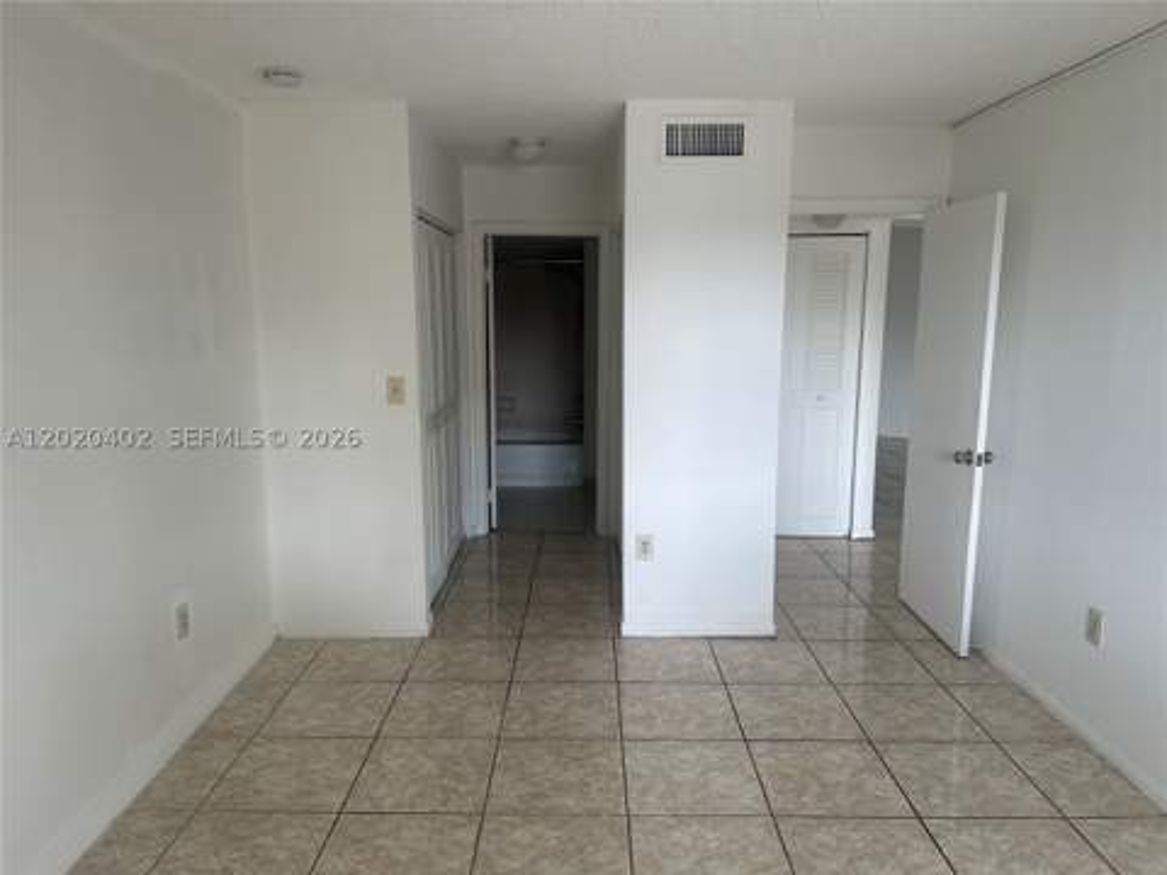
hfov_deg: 71.6
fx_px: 809
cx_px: 584
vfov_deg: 56.8
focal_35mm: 24
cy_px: 438
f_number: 1.78
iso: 80
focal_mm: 6.86
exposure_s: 1/121
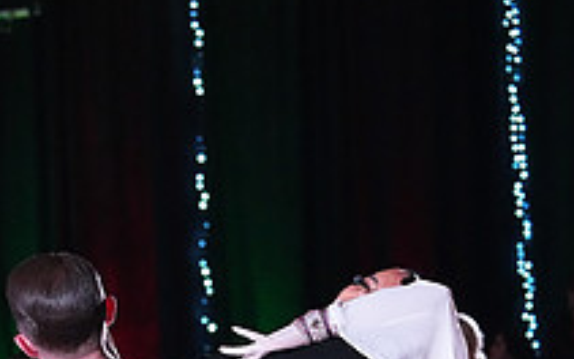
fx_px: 3771
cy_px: 707
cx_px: 102
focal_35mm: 241
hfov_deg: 8.7
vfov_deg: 5.3
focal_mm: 86
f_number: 5
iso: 10000
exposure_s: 1/400
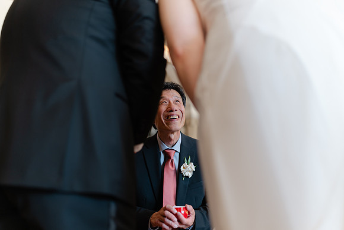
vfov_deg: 37.9
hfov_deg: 54.4
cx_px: 172
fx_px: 335
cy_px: 115
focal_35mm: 35
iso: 200
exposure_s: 1/160
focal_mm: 35
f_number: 1.4
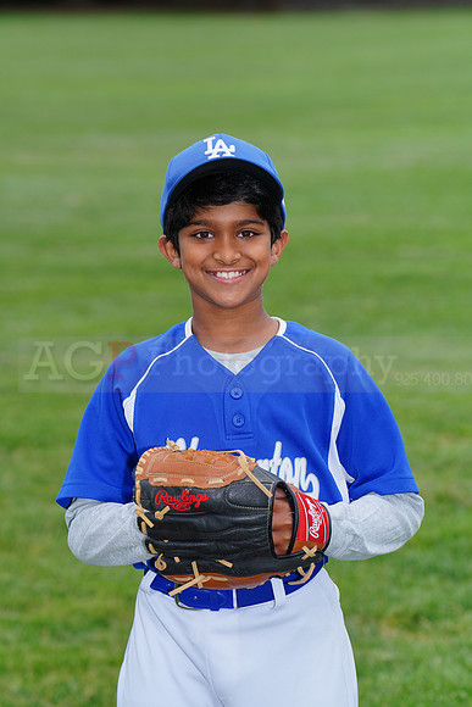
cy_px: 354
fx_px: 3931
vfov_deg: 10.3
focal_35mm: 200
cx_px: 236
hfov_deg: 6.9
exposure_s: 1/200
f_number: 8
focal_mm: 200
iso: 200
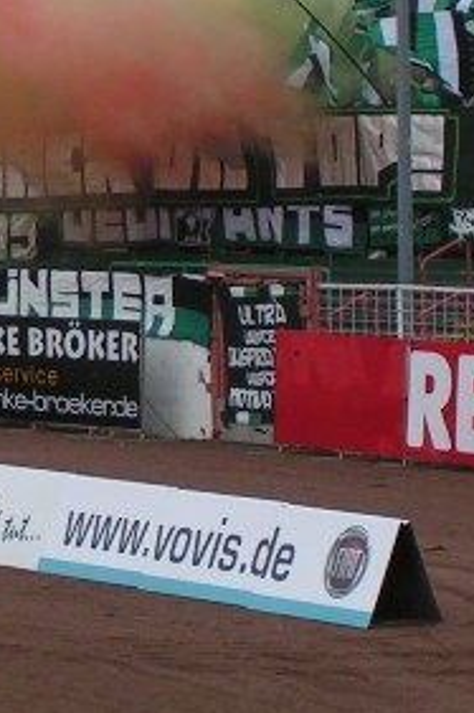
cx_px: -231
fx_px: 4627
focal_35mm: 234
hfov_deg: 5.8
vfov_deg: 8.7
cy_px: -15
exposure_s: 1/200
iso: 50
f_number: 5.6
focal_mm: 12.1
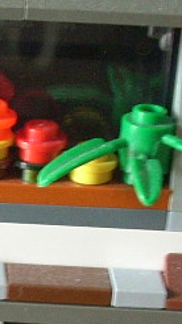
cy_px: 300
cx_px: -167
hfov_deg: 7.0
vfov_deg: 12.7
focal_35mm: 168
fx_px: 1444
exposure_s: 1/10.8
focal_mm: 6.2
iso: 200
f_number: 2.8
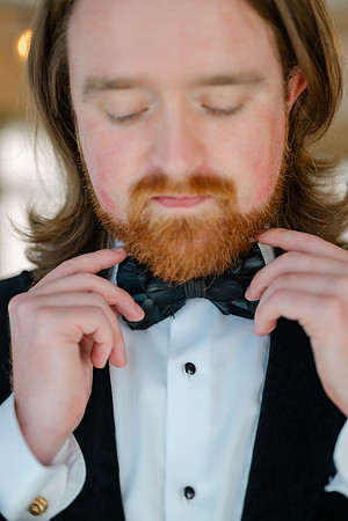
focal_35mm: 50
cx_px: 174
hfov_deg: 27.0
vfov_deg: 39.6
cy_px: 260
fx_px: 725
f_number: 1.8
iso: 64
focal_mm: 50
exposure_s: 1/200
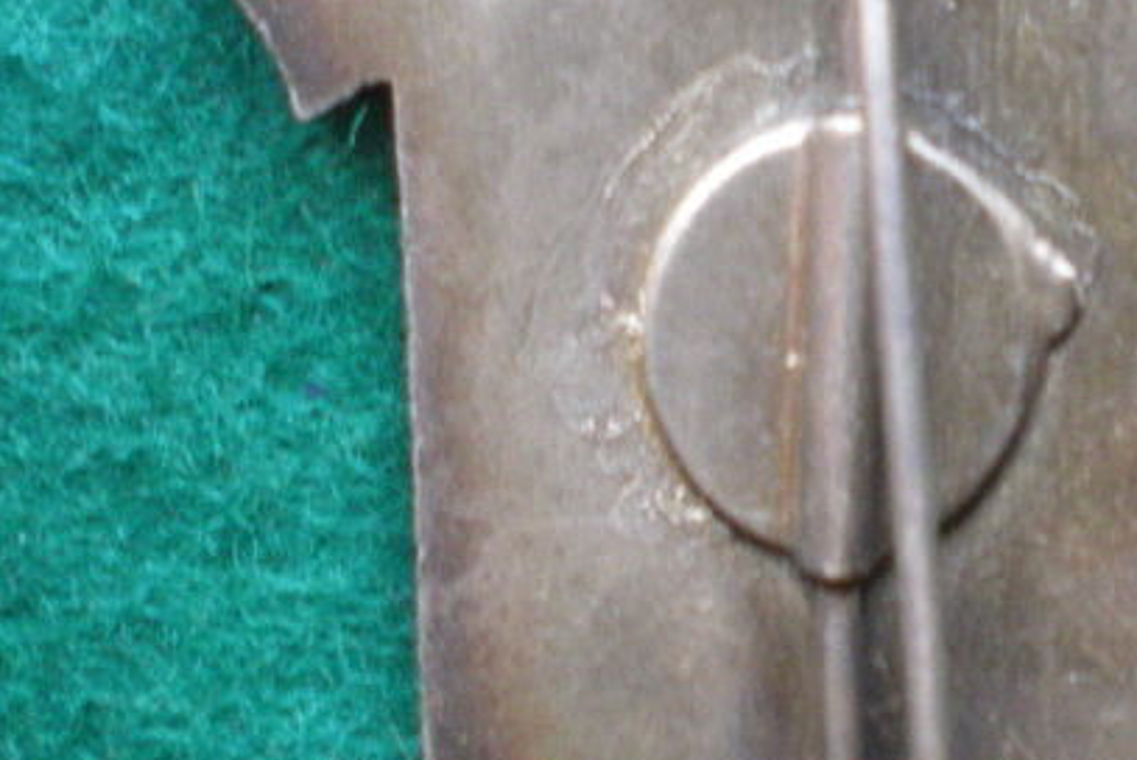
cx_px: 902
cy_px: 263
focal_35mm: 97
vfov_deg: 14.1
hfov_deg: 20.8
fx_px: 3066
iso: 400
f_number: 3.1
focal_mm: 6.3
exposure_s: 1/13
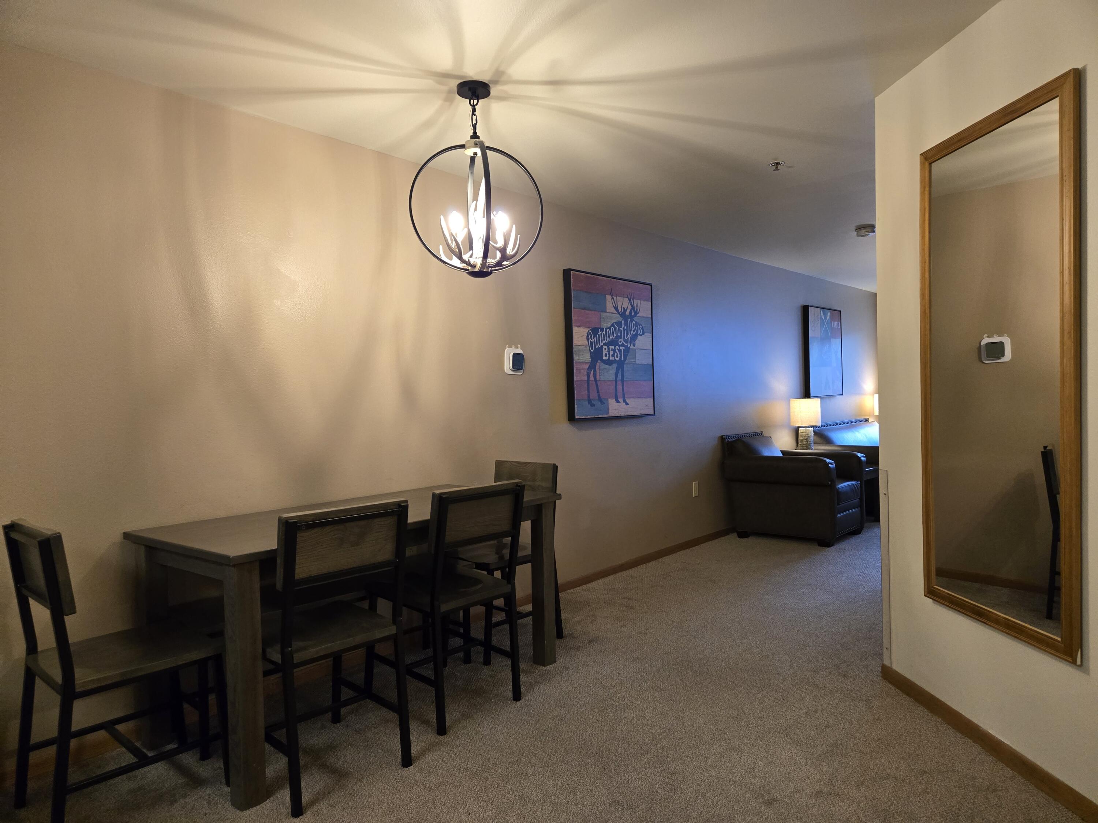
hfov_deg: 73.9
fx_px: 730
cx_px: 549
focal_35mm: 23
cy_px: 412
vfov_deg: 58.9
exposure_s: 1/120
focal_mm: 5.4
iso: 400
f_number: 1.8
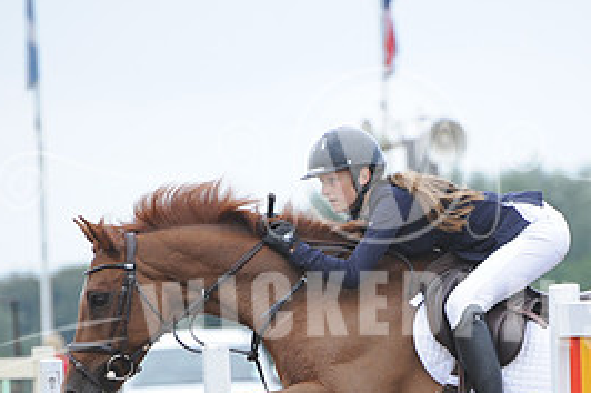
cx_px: 382
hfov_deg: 4.3
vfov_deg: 2.9
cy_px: 422
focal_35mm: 479
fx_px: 7858
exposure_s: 1/1000
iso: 1000
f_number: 5.6
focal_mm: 220
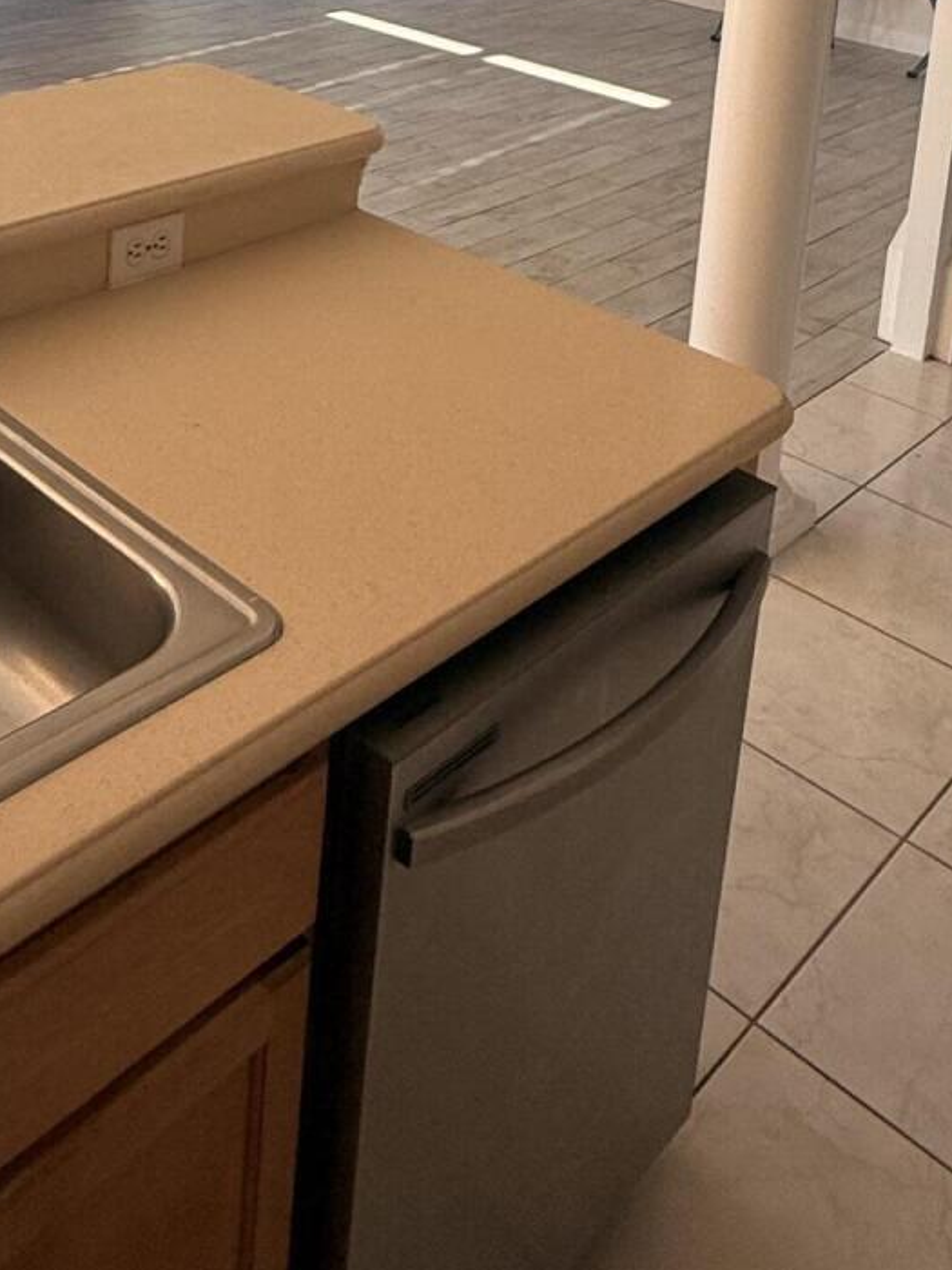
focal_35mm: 40
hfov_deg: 34.8
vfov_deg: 39.2
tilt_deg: -8.7
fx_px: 1467
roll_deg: -3.4
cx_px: 181
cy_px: -96
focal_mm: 2.22
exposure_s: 1/99
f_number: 2.2
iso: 100
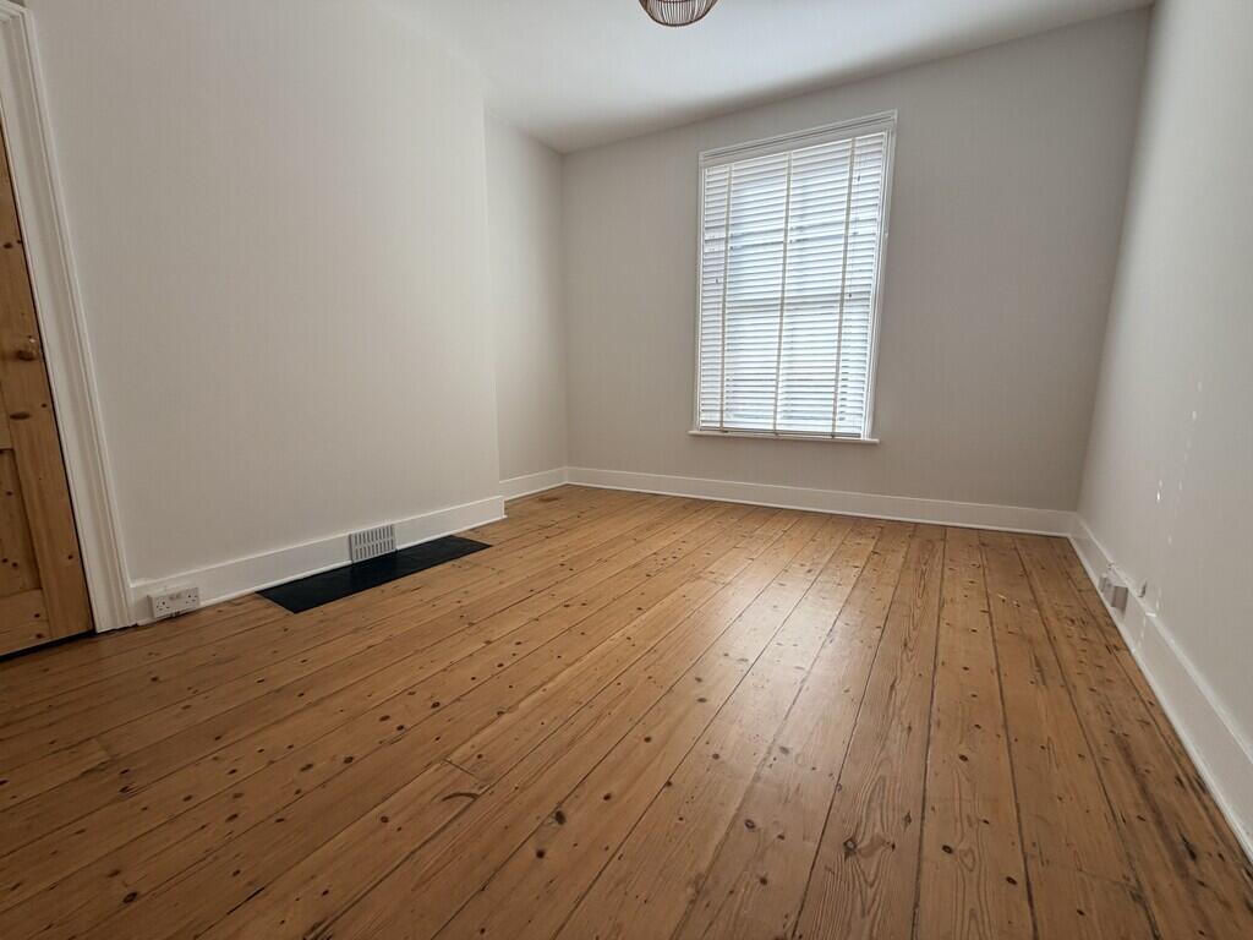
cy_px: 470
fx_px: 507
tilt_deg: -10.0
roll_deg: -0.3
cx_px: 626
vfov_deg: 85.7
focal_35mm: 14
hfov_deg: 102.1
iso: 50
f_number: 2.2
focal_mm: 2.22
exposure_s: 1/140
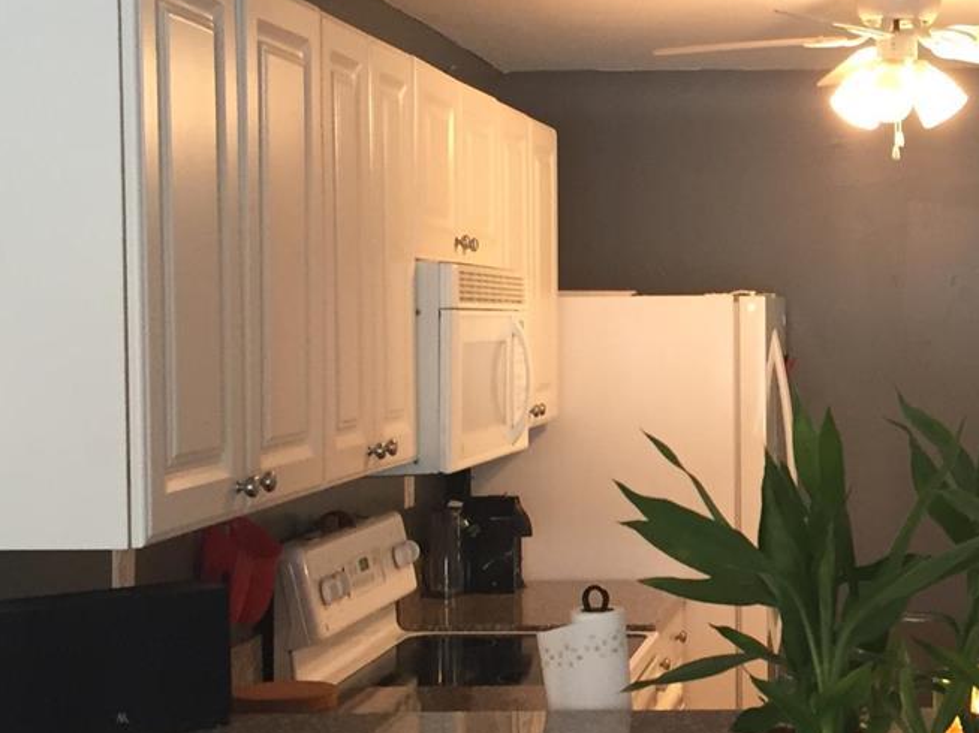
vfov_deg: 20.7
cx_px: 907
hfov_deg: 26.4
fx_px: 2007
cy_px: 395
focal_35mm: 71
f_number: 2.2
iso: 100
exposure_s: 1/30
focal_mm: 4.15
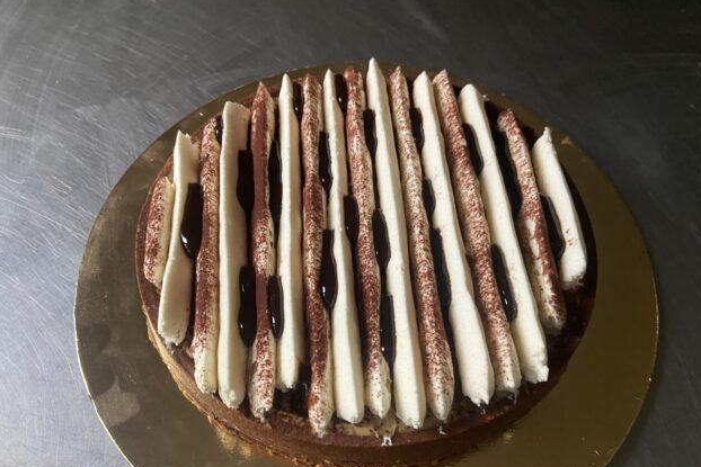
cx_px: 341
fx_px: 565
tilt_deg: -59.3
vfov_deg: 44.8
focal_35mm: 29
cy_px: 277
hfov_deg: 63.6
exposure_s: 1/60
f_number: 1.8
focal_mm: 4.25
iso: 320
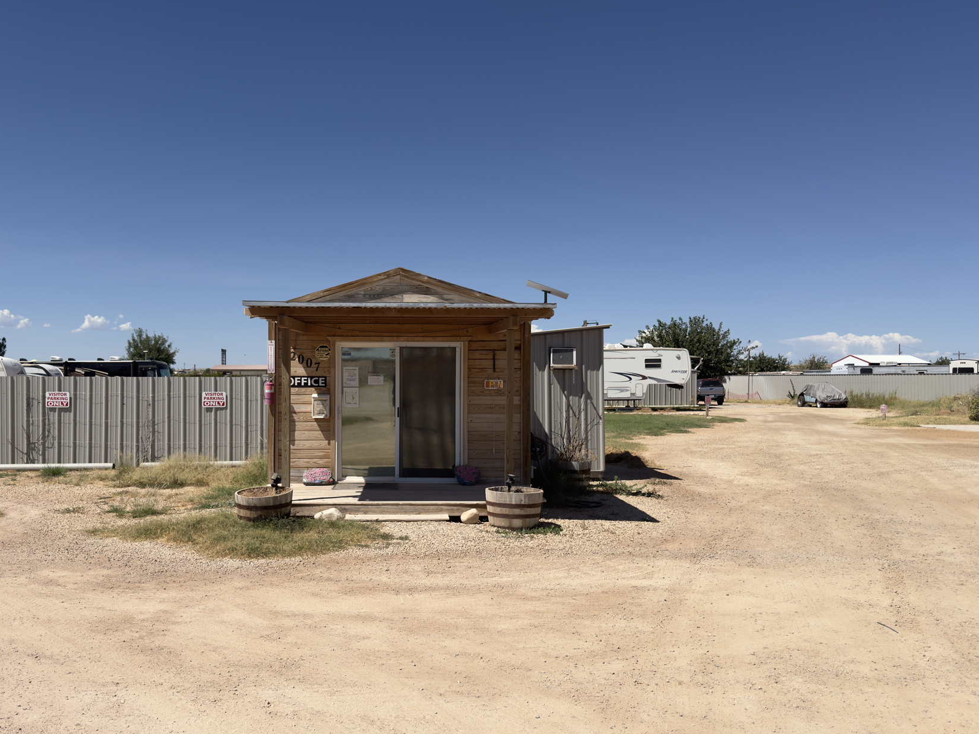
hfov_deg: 59.5
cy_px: 385
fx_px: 849
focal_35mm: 30
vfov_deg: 46.8
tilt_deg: +0.0
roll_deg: -0.5
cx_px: 400
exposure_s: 1/8264
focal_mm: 6.76
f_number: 1.78
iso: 64
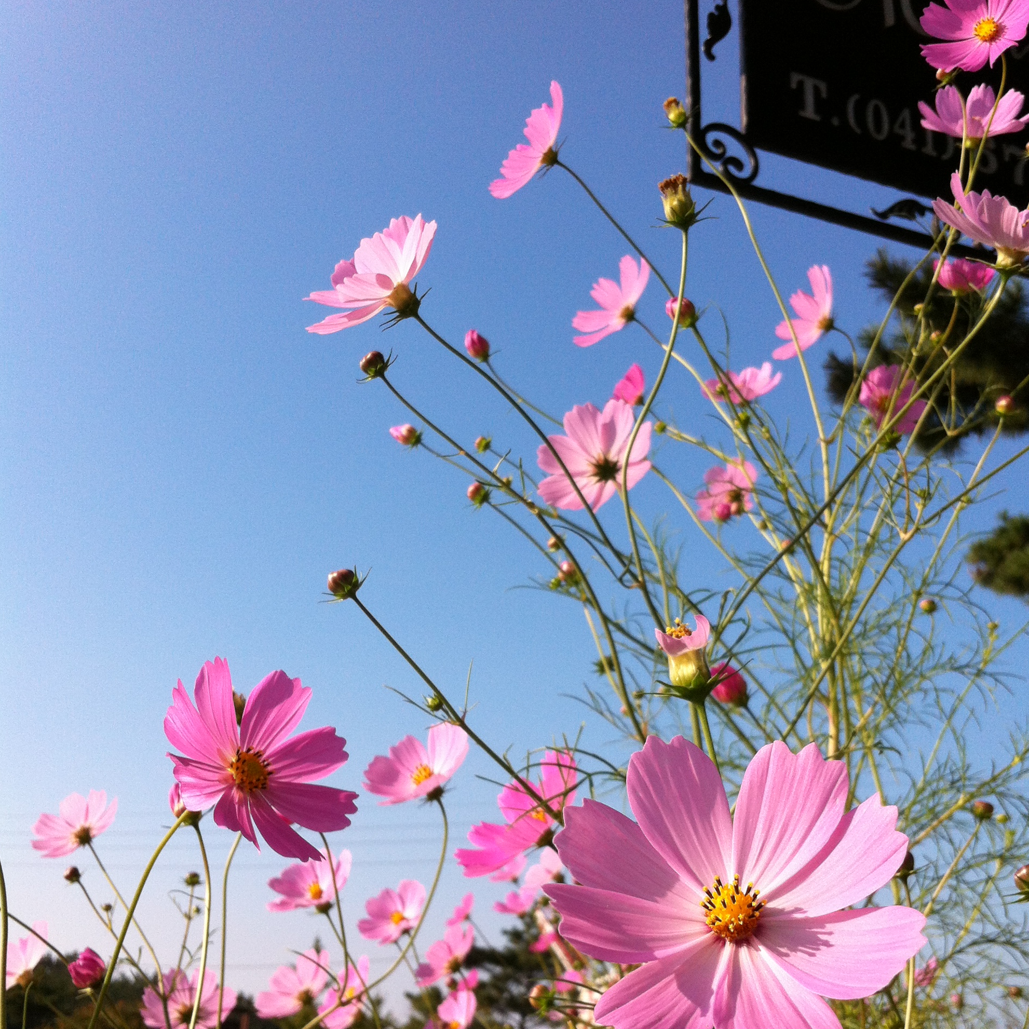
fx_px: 1413
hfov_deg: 40.0
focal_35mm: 42
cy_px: 617
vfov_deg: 39.9
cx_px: 517
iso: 80
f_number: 2.8
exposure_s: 1/1371
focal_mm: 3.85
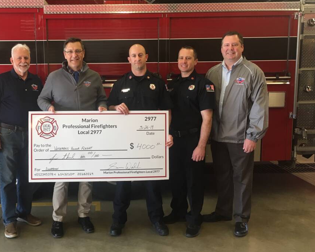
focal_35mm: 39
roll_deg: -0.4
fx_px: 364
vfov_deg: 38.2
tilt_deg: -10.1
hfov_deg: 46.2
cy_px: 111
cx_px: 106
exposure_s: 1/30
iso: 64
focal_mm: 4.15
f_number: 2.2
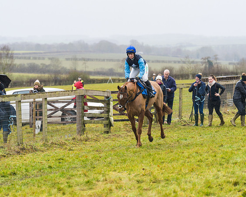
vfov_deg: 9.6
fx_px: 1174
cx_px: 122
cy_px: 104
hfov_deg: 12.0
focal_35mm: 161
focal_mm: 135
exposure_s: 1/1250
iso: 800
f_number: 4
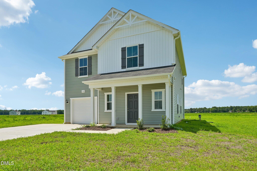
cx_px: 128
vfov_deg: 59.5
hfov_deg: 81.2
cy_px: 86
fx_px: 150
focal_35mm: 21
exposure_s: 1/800
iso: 100
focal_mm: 21
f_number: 8
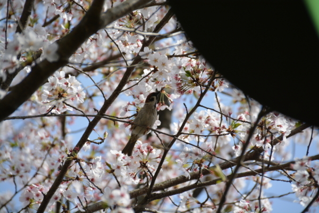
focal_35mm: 375
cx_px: 160
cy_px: 106
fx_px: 3323
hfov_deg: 5.5
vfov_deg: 3.7
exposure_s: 1/400
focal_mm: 250
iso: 180
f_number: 6.3
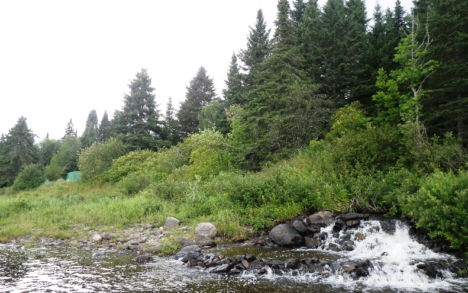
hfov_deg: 62.9
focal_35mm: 30
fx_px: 383
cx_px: 236
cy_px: 146
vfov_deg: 41.9
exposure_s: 1/125
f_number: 3.5
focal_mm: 5
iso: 80
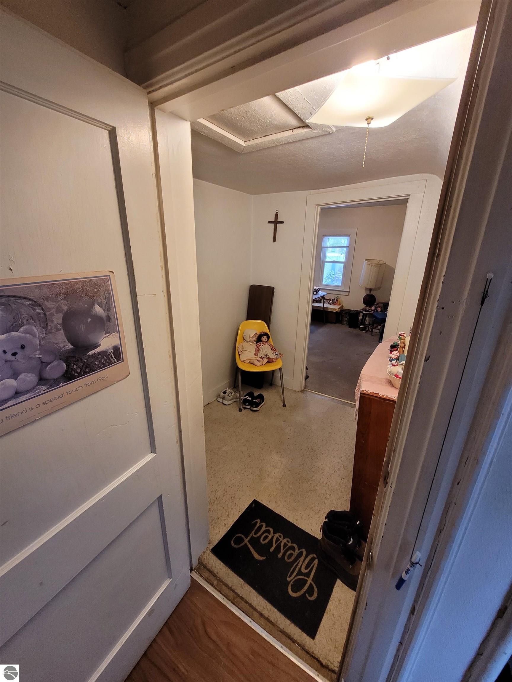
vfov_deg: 106.2
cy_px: 341
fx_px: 256
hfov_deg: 89.9
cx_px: 256
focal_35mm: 13
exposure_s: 1/60
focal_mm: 1.74
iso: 250
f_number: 2.2
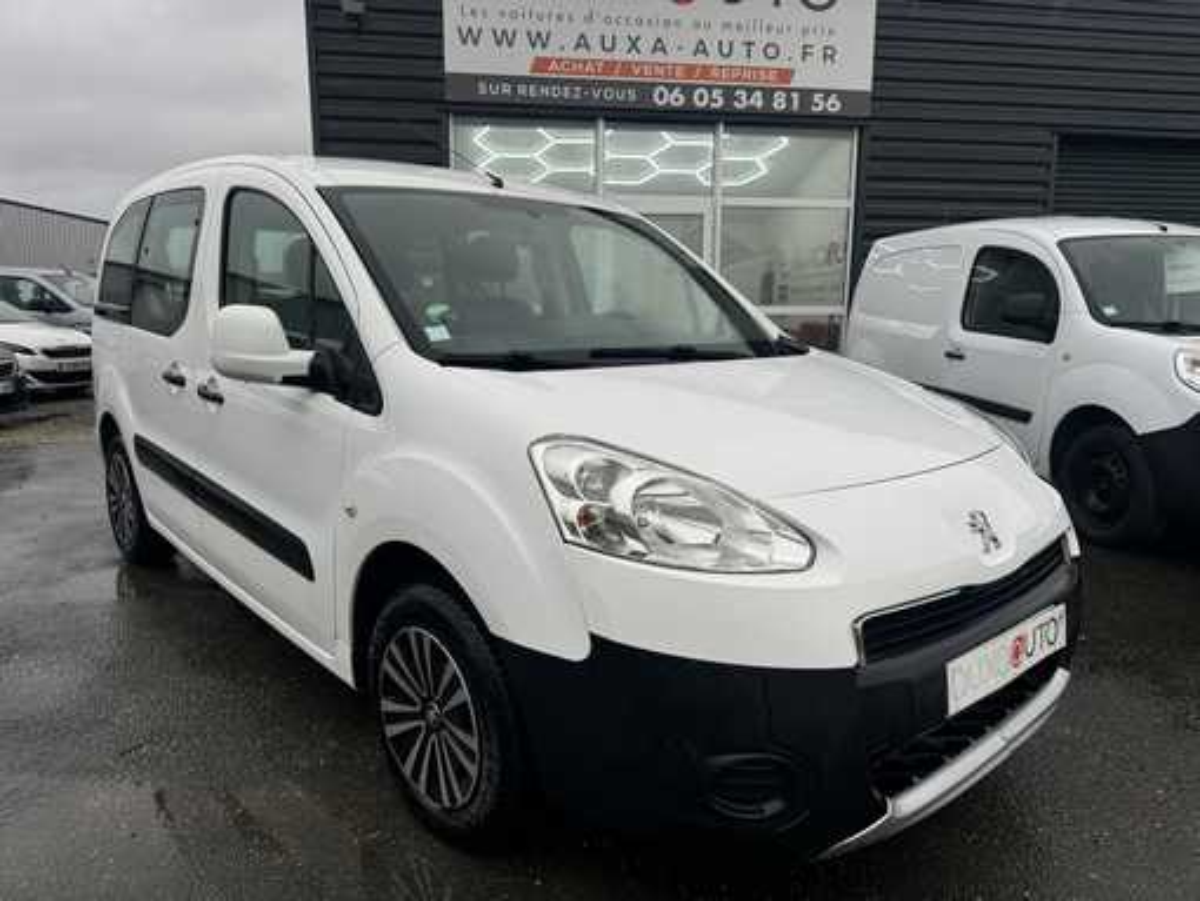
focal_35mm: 24
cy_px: 450
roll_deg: -0.3
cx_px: 600
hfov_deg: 71.6
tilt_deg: -9.7
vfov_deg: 56.9
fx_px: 832
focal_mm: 6.76
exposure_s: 1/383
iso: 80
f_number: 1.78
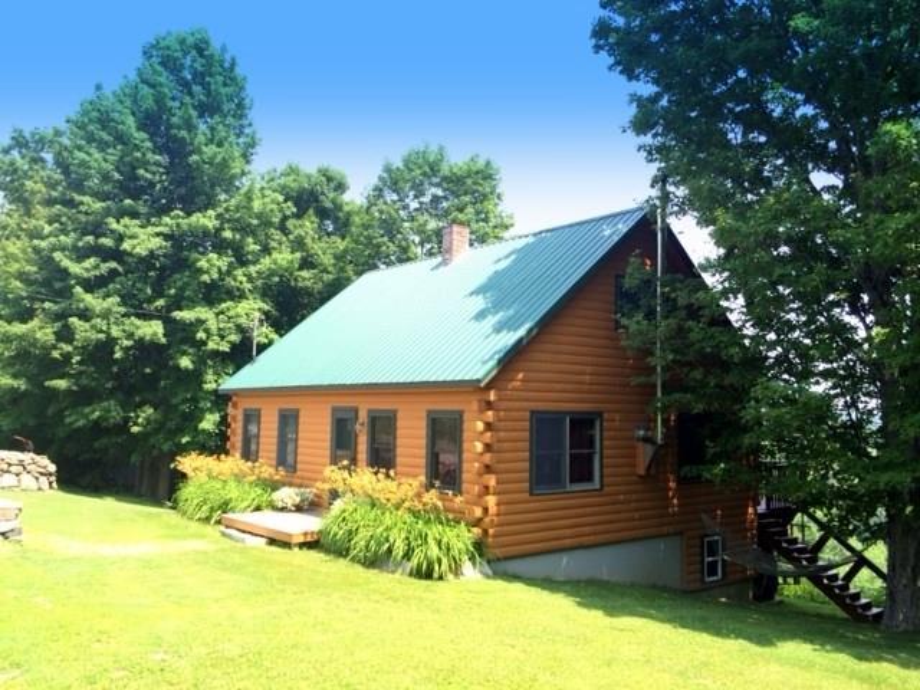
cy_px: 345
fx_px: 771
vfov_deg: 48.2
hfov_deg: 61.7
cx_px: 460
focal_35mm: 29
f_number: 2.2
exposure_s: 1/357
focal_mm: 4.15
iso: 32
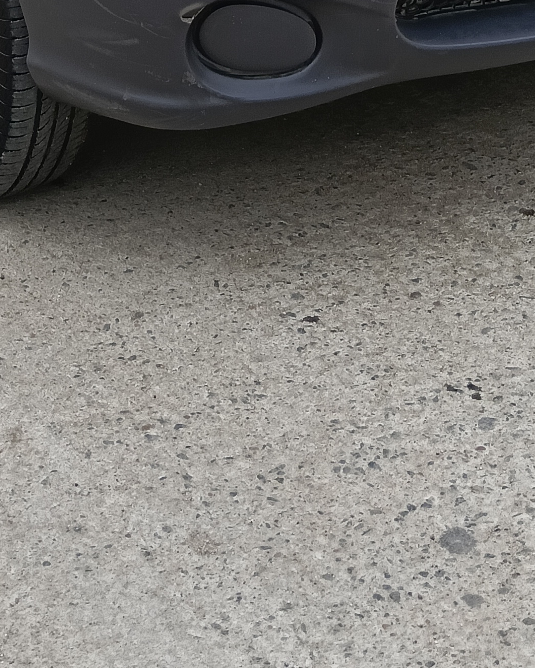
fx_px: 1623
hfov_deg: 18.7
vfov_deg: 20.2
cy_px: -318
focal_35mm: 82
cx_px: 188
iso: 50
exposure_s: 1/571
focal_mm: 3.98
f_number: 1.8
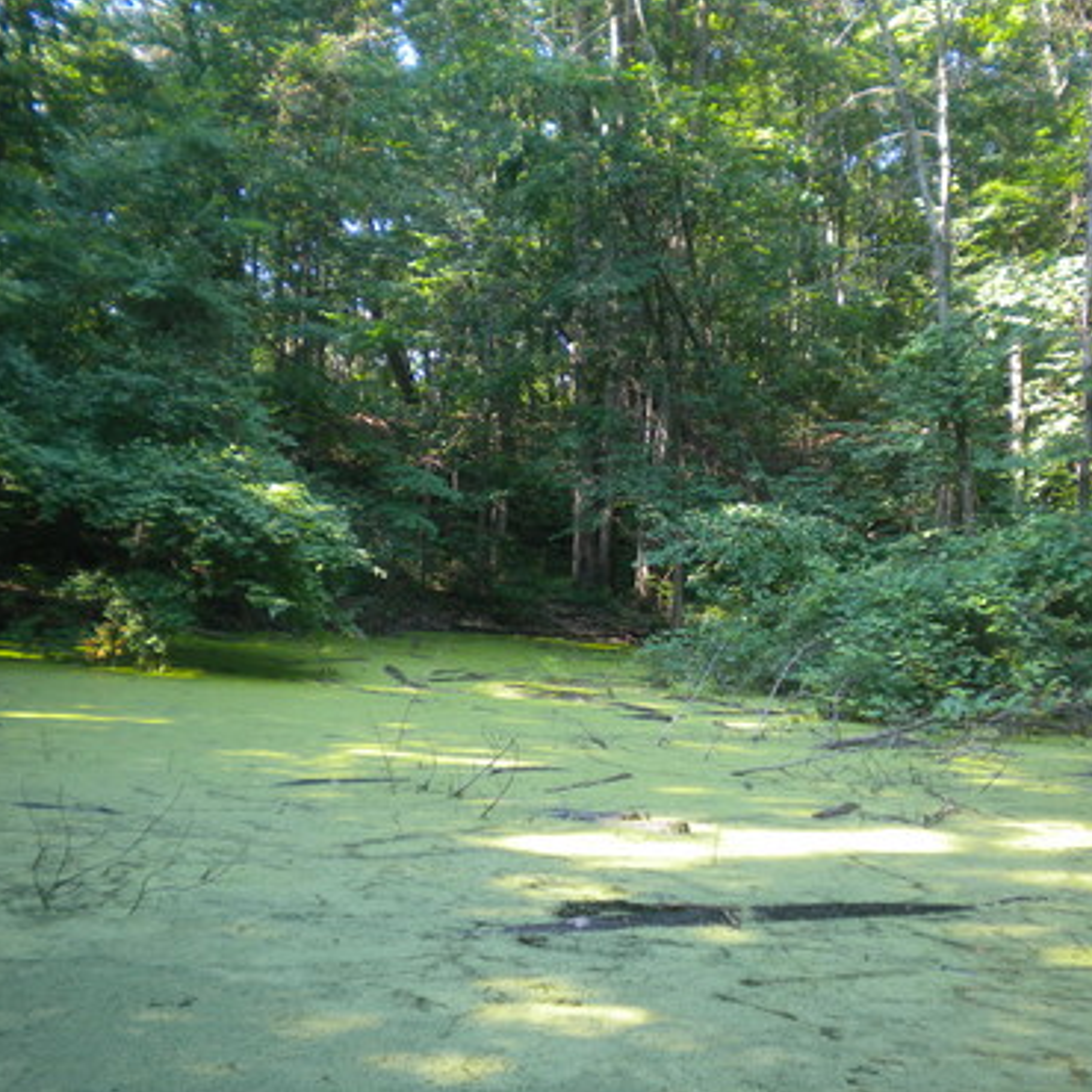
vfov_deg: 34.7
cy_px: 547
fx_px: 1749
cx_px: 629
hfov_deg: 34.6
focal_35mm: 49
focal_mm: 7.4
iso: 119
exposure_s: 1/60.2
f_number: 3.5
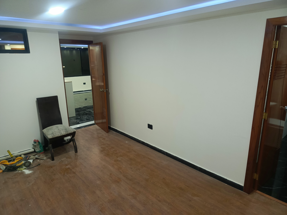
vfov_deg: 58.9
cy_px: 108
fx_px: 191
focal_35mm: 23
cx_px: 144
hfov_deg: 73.9
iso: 1489
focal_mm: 5.25
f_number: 1.75
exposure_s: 1/50
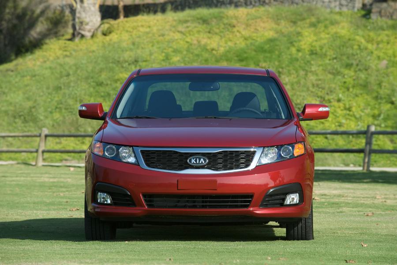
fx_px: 2205
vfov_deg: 6.9
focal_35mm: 200
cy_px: 132
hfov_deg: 10.3
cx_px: 198
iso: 160
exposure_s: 1/125
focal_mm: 200
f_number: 6.3
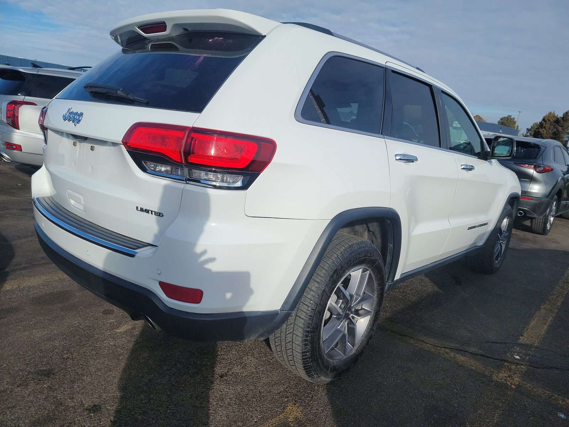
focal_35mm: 24
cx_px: 284
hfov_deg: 71.6
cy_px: 214
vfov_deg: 56.8
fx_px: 394
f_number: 1.8
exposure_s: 1/1163
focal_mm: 6.7
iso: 50
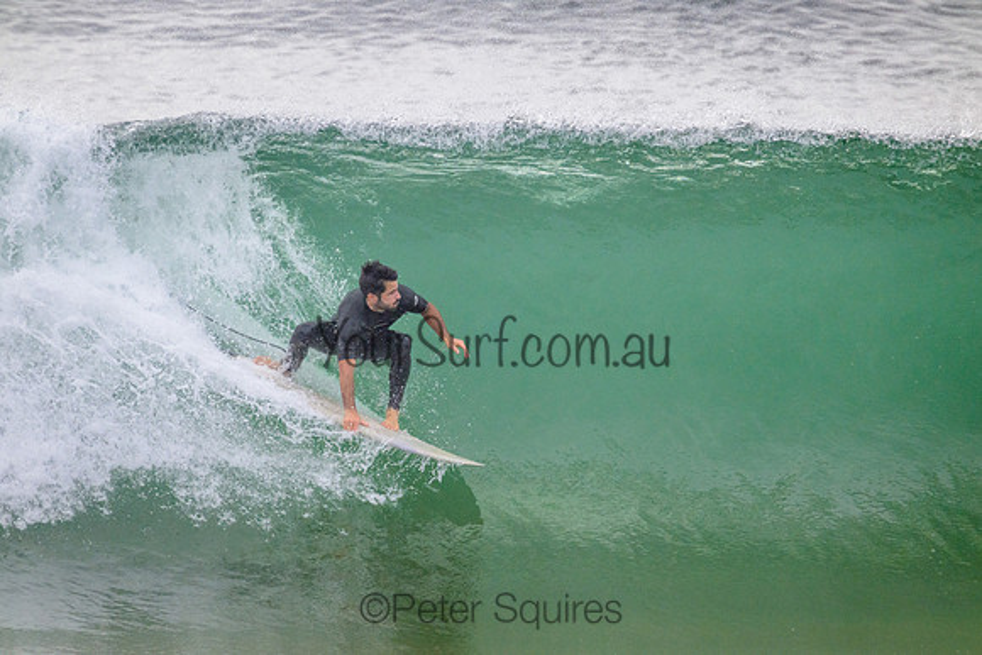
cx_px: 491
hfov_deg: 2.6
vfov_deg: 1.7
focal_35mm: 800
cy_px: 328
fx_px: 21826
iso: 2000
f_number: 11
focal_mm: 800
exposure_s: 1/2000
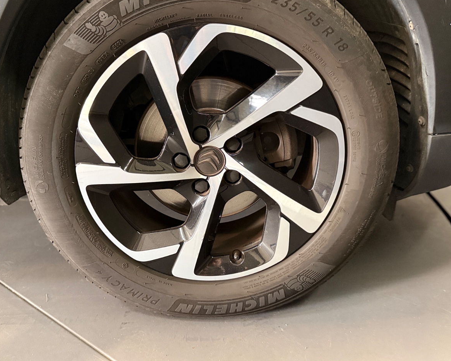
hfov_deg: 55.6
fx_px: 427
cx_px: 205
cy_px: 152
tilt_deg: -15.2
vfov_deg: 45.6
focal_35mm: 32
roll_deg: +0.6
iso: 800
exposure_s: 1/33
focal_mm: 6.76
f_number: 1.78
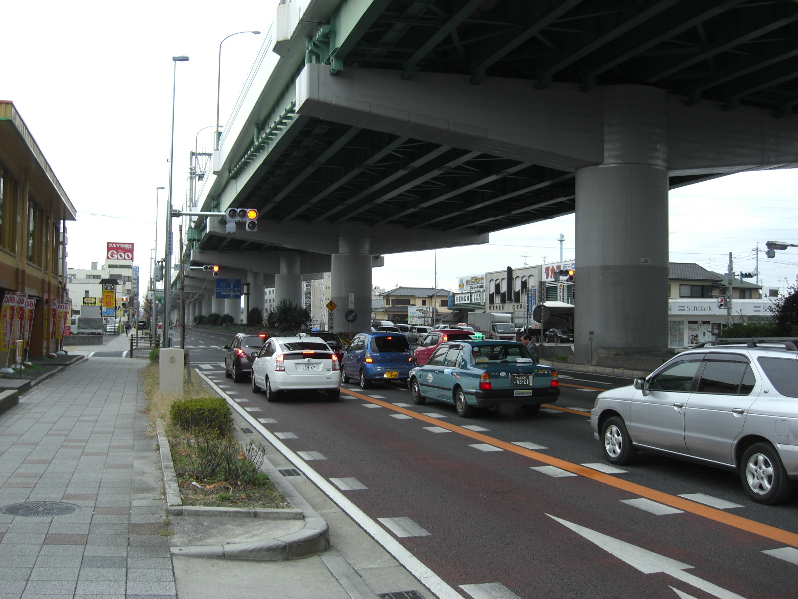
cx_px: 399
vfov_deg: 37.7
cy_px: 300
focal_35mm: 38
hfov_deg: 49.0
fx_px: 876
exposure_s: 1/160
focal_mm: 7.9
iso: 80
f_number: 2.8
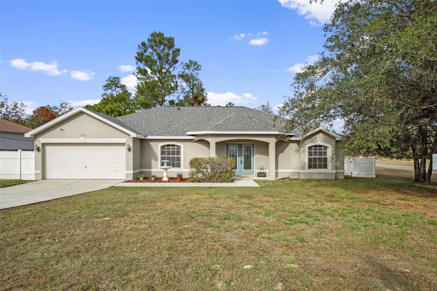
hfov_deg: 90.0
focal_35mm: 18
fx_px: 218
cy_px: 146
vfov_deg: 67.4
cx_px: 218
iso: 320
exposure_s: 1/400
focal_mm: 12
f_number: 8
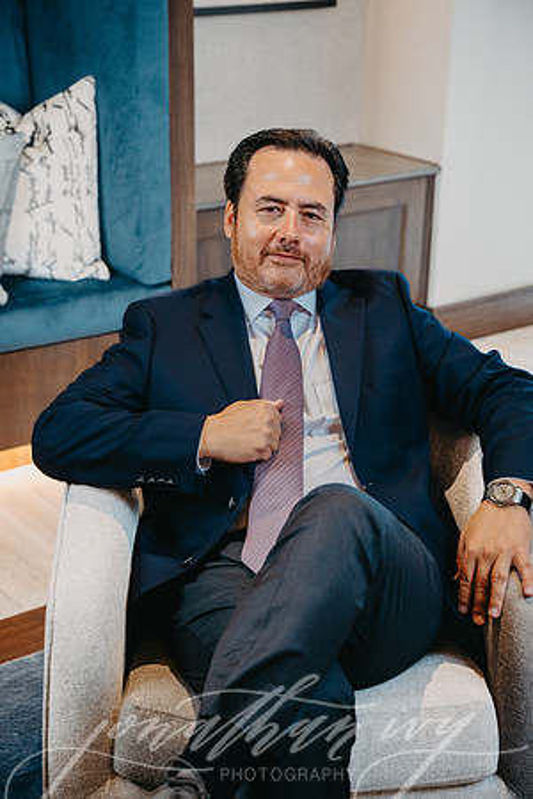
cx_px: 266
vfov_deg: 28.8
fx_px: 1554
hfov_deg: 19.5
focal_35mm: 70
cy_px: 400
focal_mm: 70
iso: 1000
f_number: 4.5
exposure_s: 1/100
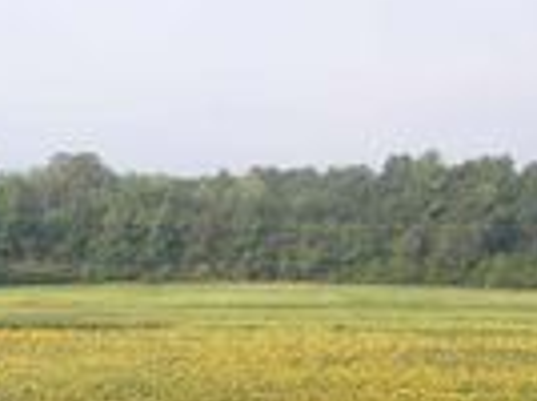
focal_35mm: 79
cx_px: -144
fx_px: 1223
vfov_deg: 17.5
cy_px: 507
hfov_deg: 22.4
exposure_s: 1/500
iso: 100
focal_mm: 8.38
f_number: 2.8
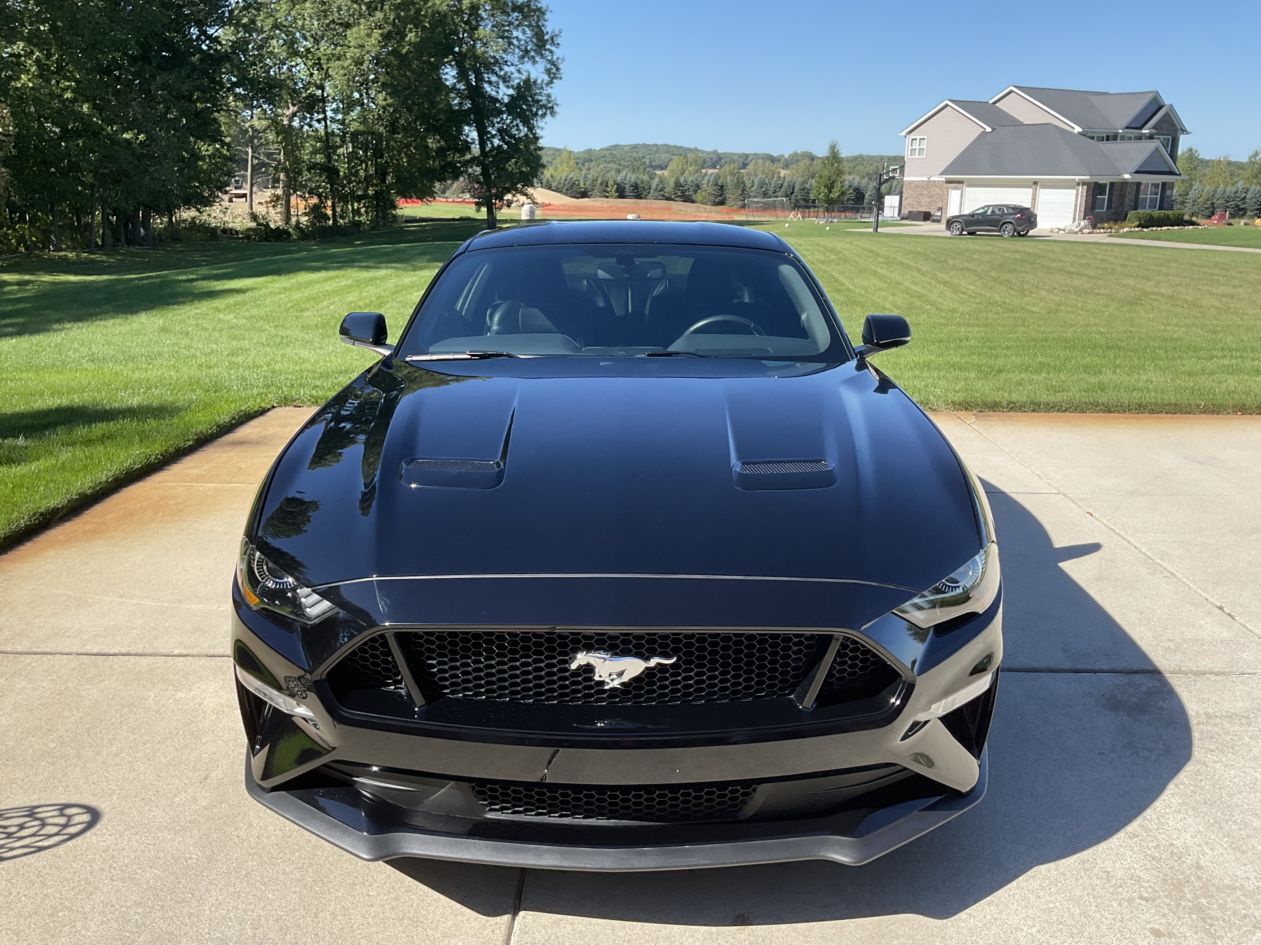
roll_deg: +0.5
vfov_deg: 48.2
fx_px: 1056
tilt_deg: -15.7
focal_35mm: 29
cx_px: 630
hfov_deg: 61.7
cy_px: 472
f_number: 1.8
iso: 16
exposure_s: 1/1121
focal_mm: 3
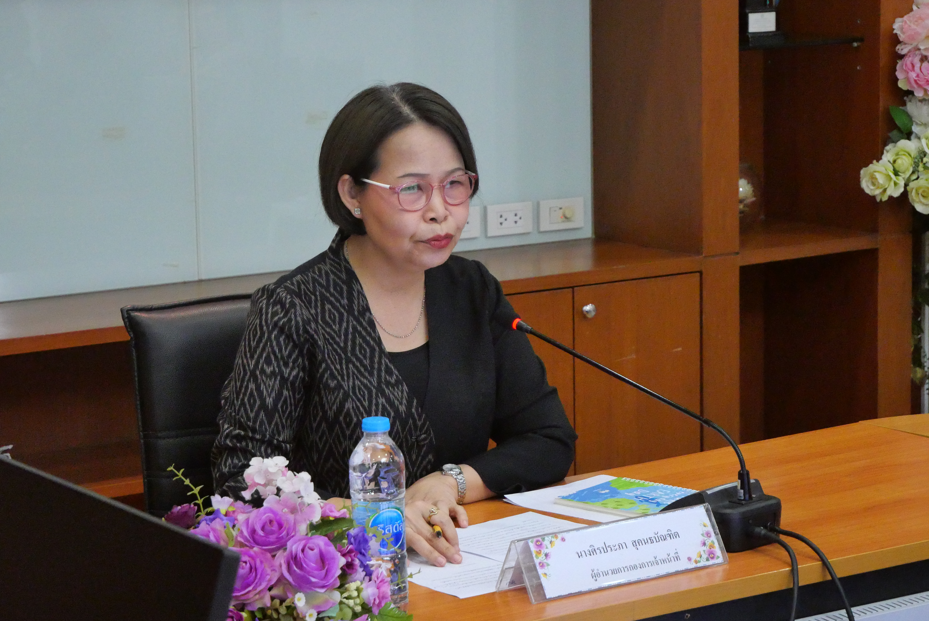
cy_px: 310
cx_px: 464
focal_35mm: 97
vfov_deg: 14.1
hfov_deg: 21.0
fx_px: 2505
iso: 6400
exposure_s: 1/125
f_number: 5.6
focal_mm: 47
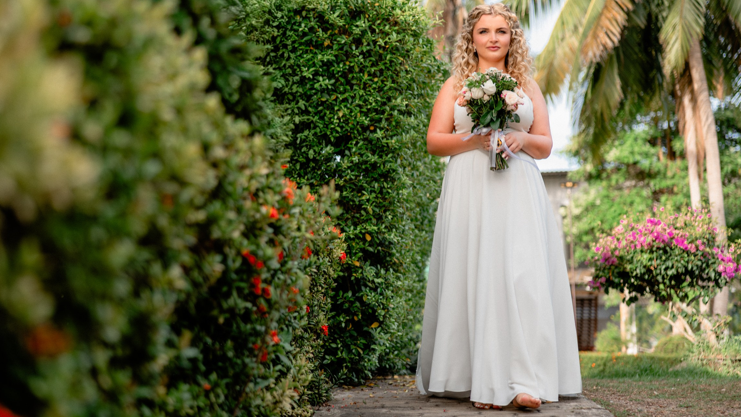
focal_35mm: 55
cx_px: 372
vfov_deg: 21.8
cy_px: 169
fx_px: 1081
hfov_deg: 37.8
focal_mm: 50
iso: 250
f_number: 2.2
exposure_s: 1/400
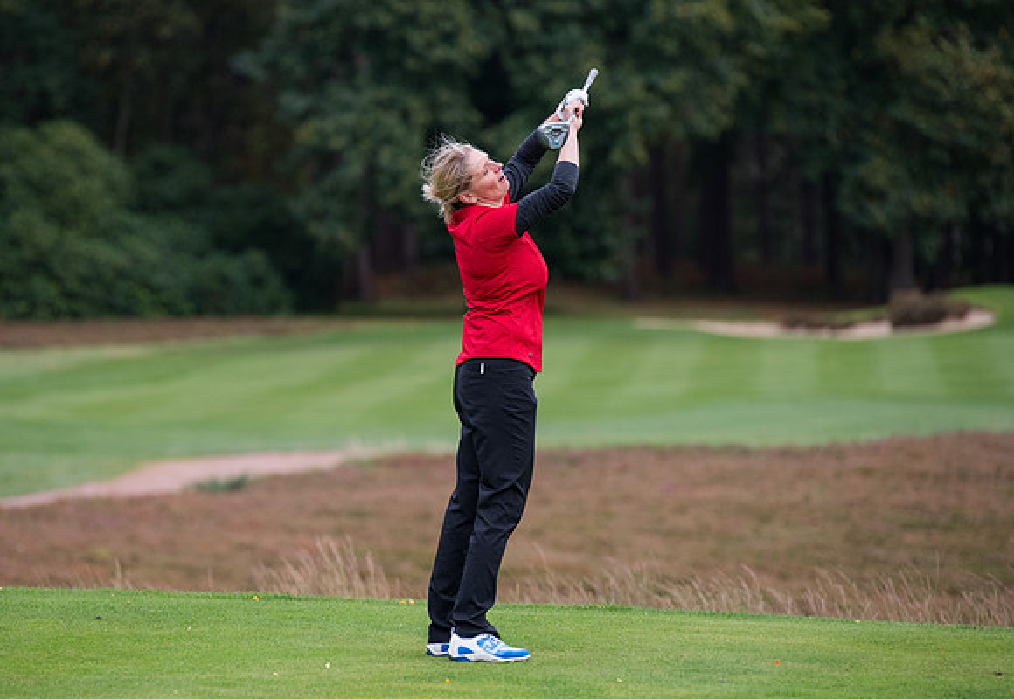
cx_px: 417
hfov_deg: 8.1
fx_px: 7120
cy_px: 356
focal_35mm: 250
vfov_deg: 5.6
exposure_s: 1/1000
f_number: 4
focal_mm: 200
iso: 1000
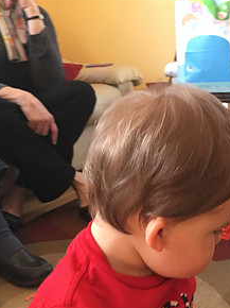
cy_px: 189
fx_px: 399
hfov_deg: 32.1
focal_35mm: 45
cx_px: 125
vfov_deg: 41.9
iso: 50
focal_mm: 4.15
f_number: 2.2
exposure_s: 1/15
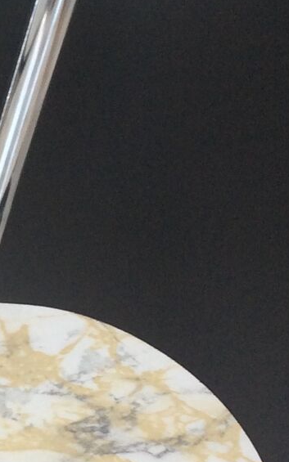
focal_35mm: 120
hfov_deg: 10.6
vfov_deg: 17.4
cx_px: -111
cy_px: 250
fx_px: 1513
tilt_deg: -52.9
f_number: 2.4
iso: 32
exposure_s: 1/33
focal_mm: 3.3
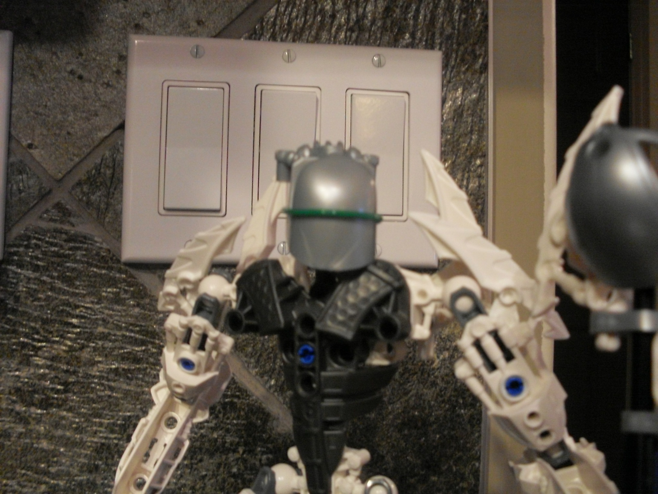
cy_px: 247
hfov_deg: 49.0
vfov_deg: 37.7
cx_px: 329
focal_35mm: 38
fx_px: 722
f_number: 2.8
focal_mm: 6.3
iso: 400
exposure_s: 1/8
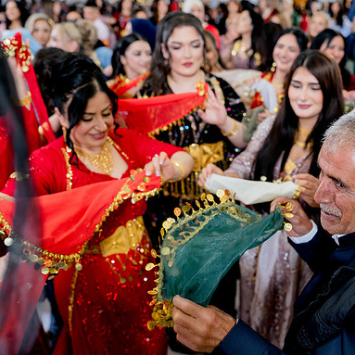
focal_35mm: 36
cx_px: 265
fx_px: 418
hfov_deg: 44.5
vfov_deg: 46.0
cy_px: 177
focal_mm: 28
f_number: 2.8
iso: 800
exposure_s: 1/160
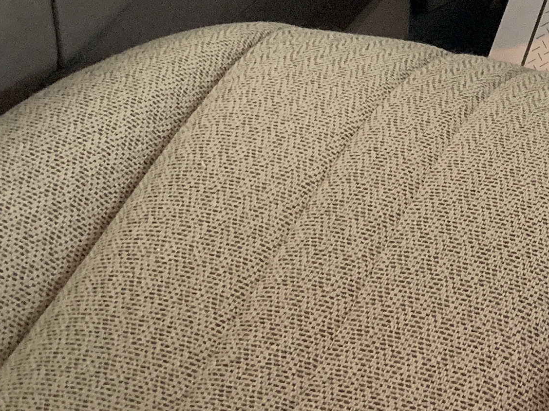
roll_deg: +0.5
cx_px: 852
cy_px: -296
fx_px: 1475
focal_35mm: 93
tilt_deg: -24.4
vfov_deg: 14.3
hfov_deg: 18.4
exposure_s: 1/60
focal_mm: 4.25
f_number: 1.8
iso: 320
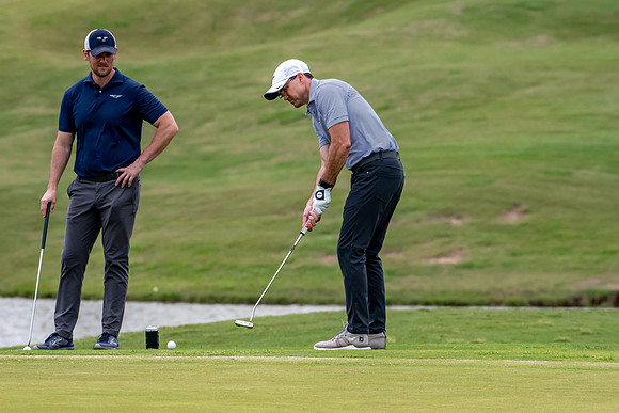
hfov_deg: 6.9
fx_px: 5159
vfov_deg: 4.6
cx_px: 310
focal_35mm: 300
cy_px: 206
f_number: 5.6
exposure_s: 1/2000
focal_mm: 200
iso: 1400
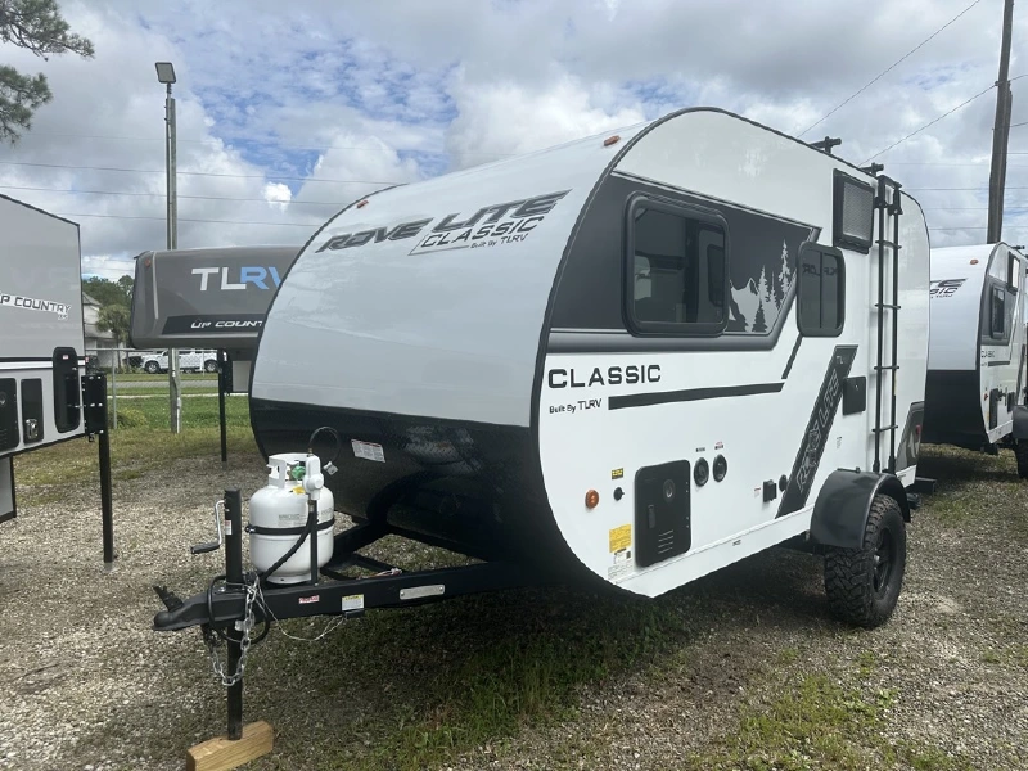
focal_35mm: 24
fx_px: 713
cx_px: 514
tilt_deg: -1.7
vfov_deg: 56.8
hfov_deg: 71.6
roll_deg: +0.3
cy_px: 386
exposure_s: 1/6211
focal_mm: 6.86
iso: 80
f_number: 1.78
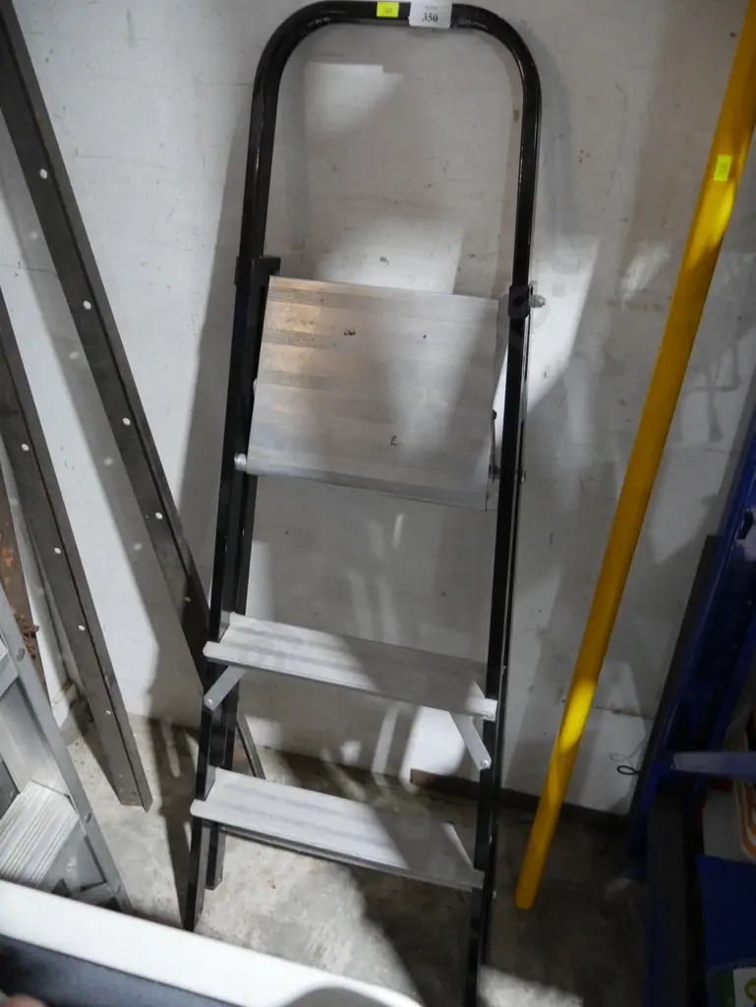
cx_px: 378
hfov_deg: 49.8
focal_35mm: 28
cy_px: 504
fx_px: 815
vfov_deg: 63.4
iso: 1250
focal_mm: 14
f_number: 3.5
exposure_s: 1/60
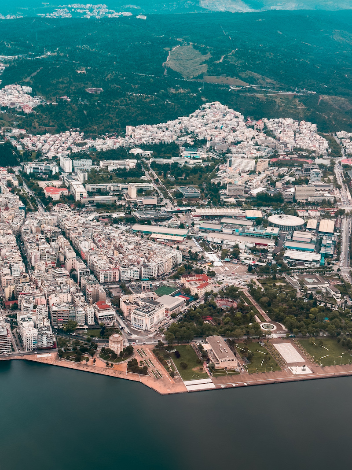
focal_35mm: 48
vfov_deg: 39.7
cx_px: 176
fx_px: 651
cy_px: 235
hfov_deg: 30.3
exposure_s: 1/430
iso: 64
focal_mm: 6.86
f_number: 1.8
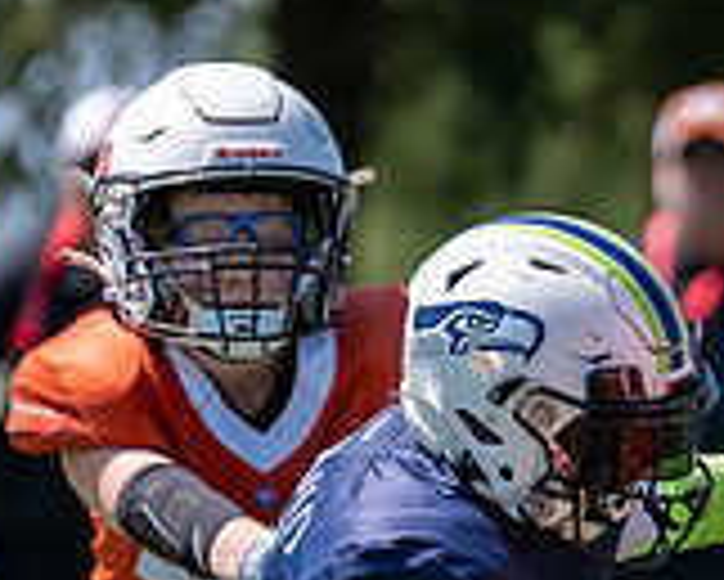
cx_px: 905
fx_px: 27401
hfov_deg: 1.5
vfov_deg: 1.2
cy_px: 861
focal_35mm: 1278
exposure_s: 1/1250
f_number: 3.2
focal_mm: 200
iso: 100
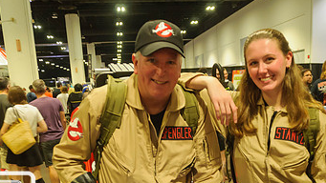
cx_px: 190
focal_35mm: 48
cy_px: 179
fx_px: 415
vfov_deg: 24.0
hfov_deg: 42.7
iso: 800
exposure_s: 1/30
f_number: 3.5
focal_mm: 18
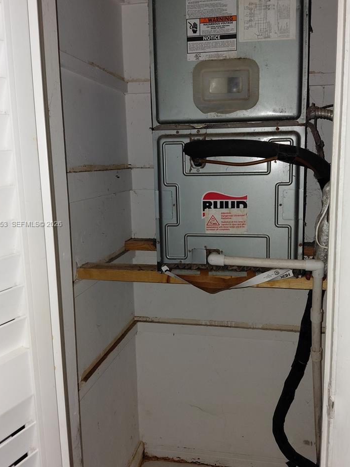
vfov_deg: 56.8
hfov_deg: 44.1
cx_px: 194
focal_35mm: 32
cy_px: 225
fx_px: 432
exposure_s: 1/60
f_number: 1.8
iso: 200
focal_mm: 4.69
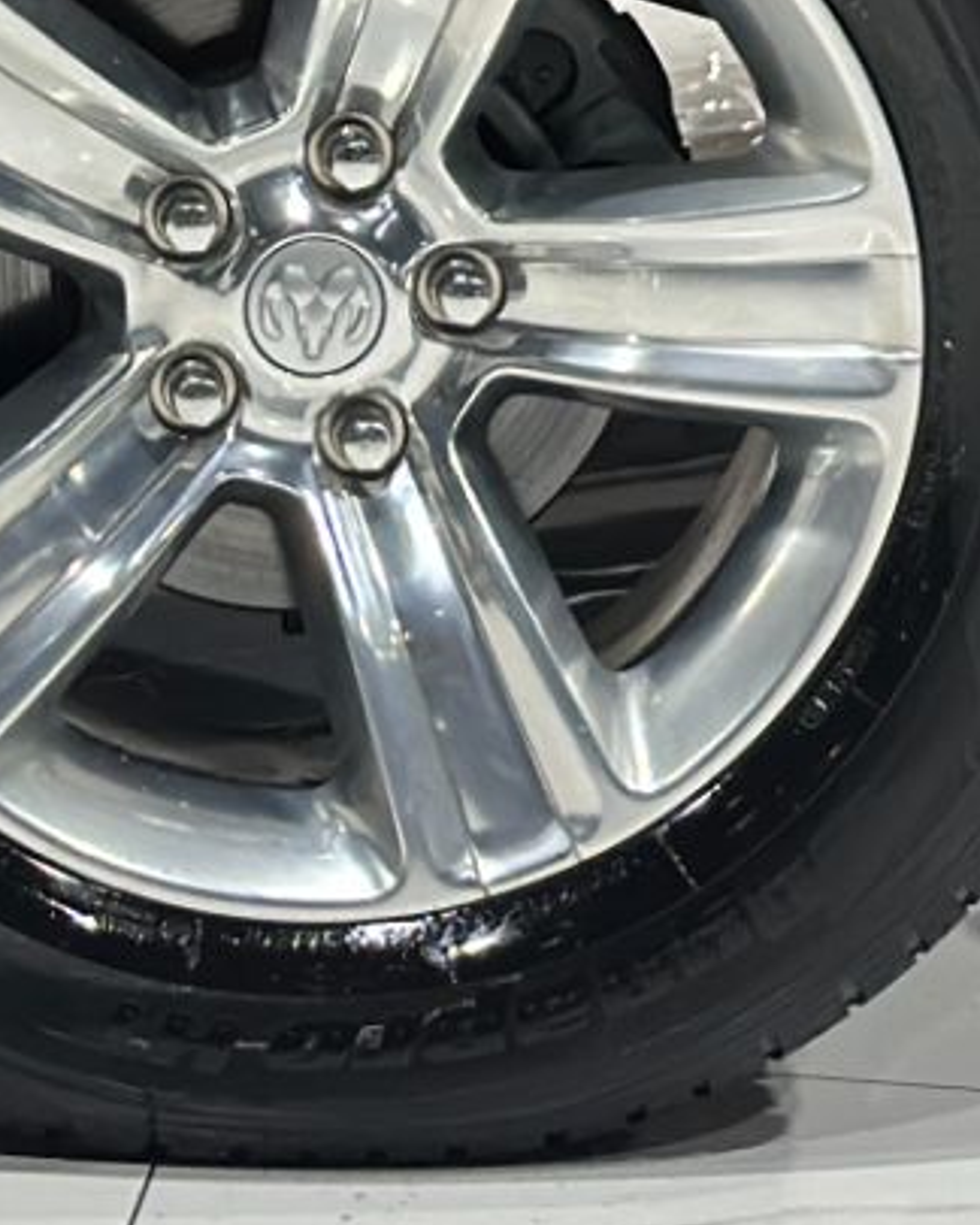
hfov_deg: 6.9
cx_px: -76
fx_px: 8049
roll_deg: -1.4
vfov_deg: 8.5
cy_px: -541
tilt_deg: -7.5
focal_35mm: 222
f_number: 1.78
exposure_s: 1/60
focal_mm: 6.86
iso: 160
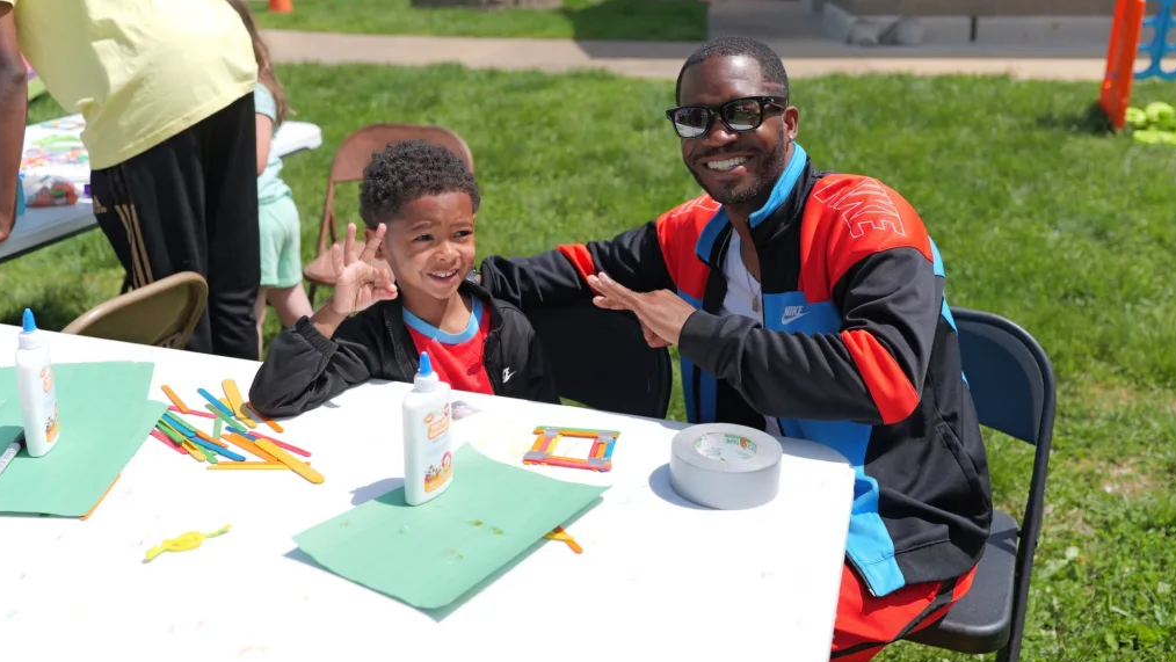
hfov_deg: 54.0
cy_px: 330
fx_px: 1154
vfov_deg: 32.0
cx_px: 589
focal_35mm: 37
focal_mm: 35
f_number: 3.2
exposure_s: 1/1000
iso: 100
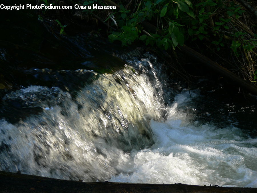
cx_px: 128
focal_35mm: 162
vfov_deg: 9.2
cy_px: 96
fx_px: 1203
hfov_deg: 12.2
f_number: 4
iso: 80
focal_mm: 34.2
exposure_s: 1/100
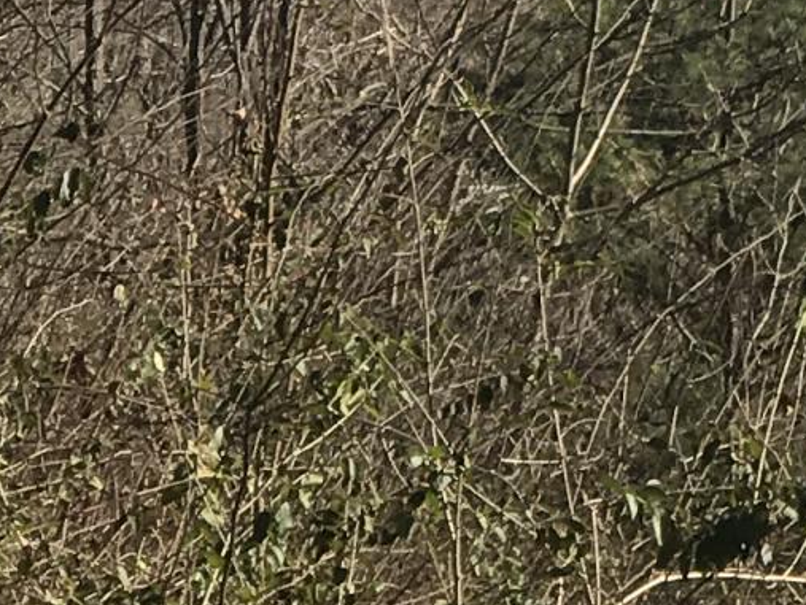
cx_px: 1483
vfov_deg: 4.4
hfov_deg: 5.8
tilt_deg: -0.3
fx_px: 7852
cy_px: -314
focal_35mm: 337
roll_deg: +0.8
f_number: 2.8
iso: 20
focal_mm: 6.6
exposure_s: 1/754
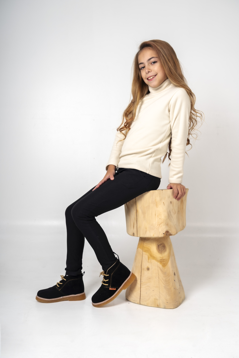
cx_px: 120
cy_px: 179
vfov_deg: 55.8
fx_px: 339
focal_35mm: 34
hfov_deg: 38.9
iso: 100
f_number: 7.1
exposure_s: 1/125
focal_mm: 34
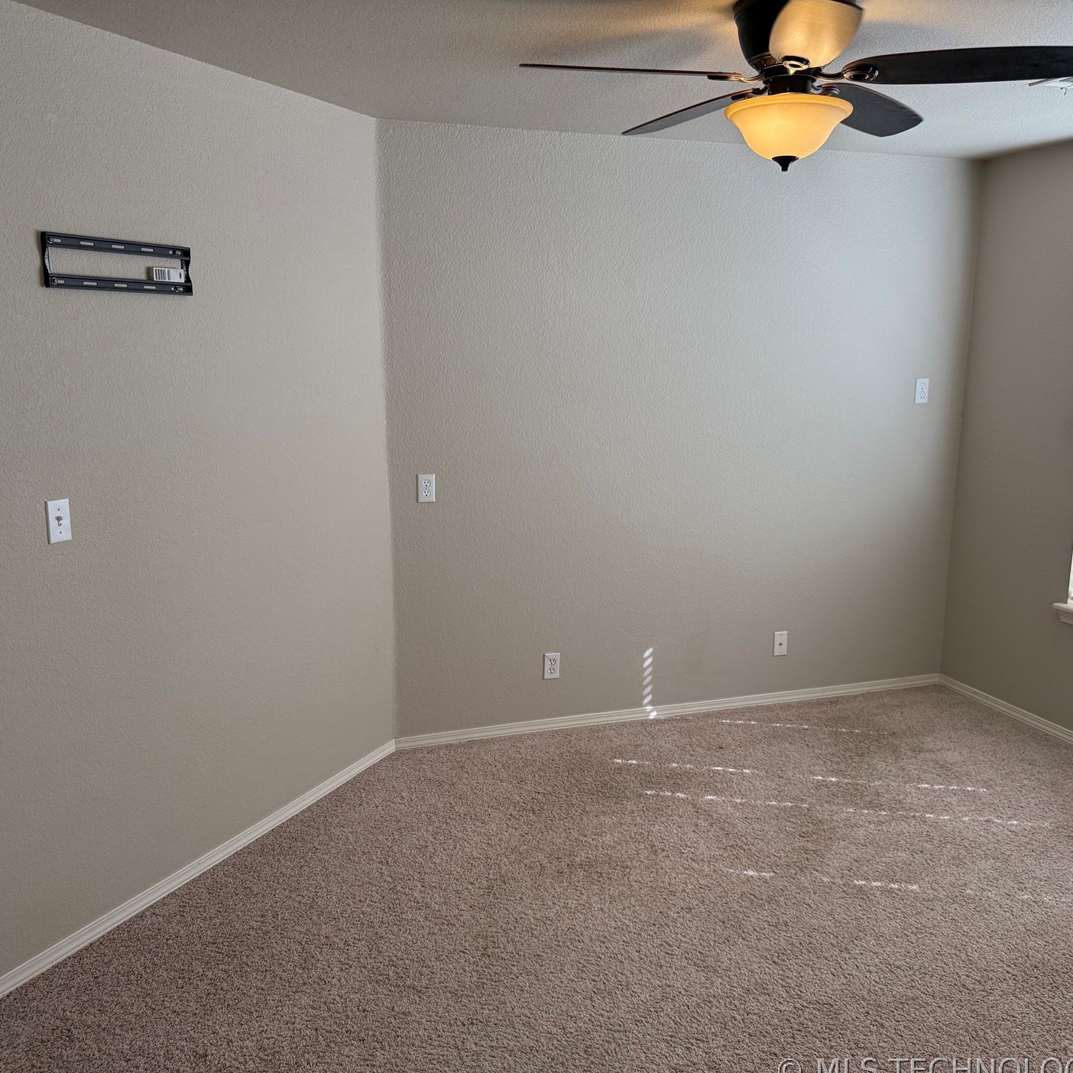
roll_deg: +0.0
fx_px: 1017
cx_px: 536
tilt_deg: -11.0
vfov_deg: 55.6
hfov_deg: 55.6
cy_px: 546
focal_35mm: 29
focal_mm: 6.76
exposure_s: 1/221
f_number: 1.78
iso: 160
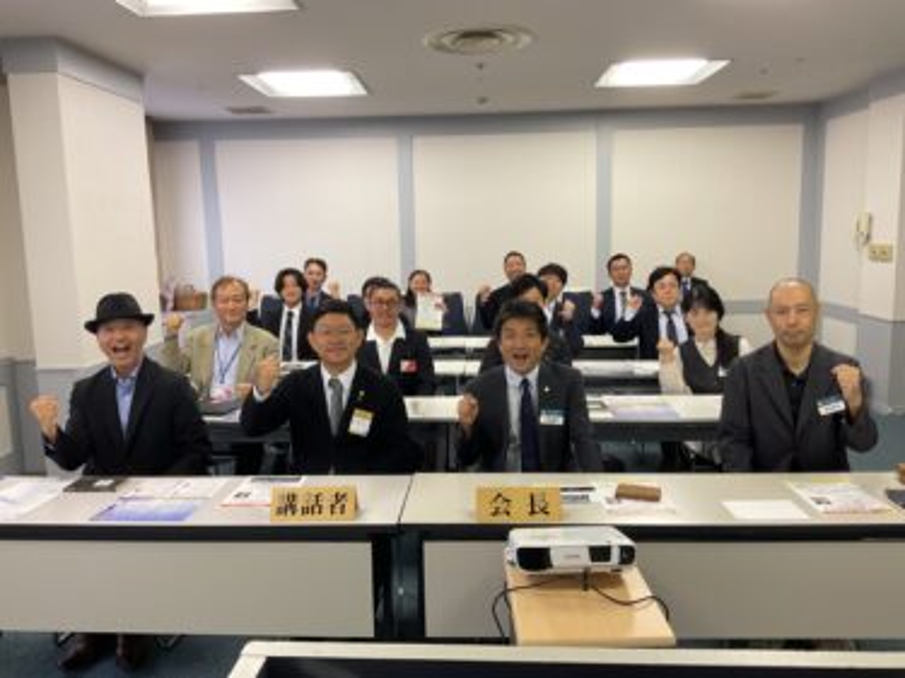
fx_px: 758
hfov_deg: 61.7
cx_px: 452
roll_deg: +1.5
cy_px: 339
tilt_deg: -7.4
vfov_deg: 48.2
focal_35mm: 29
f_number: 1.8
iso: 50
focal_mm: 3
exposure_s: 1/50
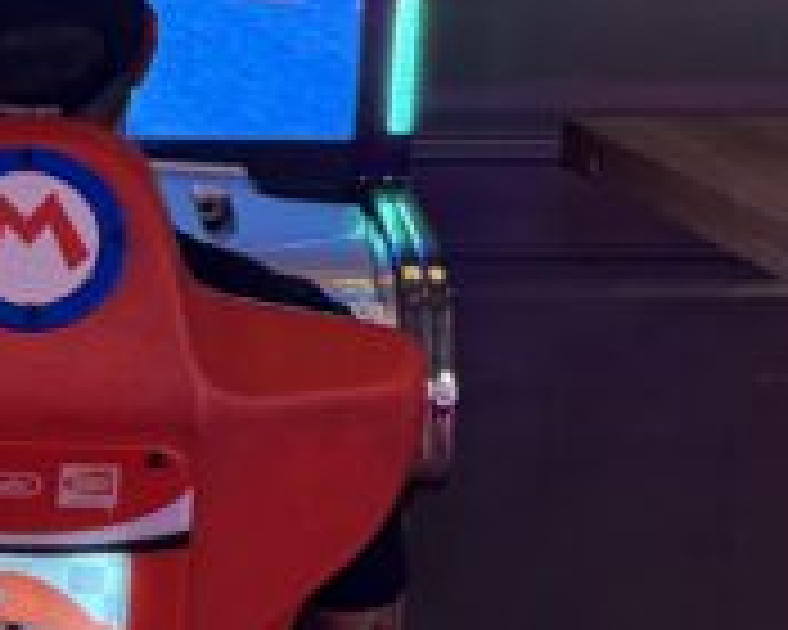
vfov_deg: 11.3
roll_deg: +0.6
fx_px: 3195
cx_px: -905
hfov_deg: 12.1
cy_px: 207
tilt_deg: -13.7
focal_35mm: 137
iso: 320
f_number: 1.78
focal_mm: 6.76
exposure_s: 1/60
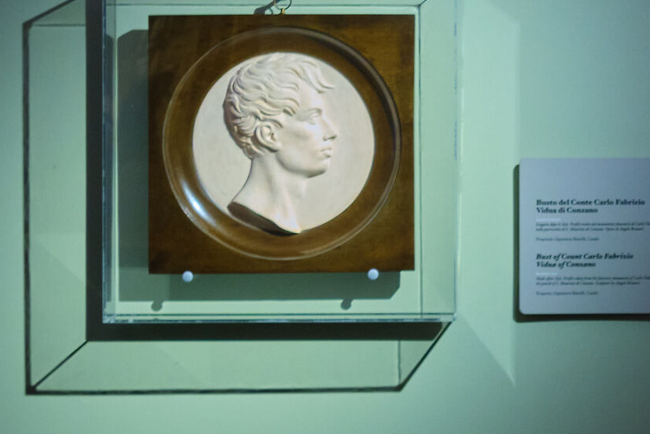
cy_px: 130
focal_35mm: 118
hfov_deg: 17.0
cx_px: 652
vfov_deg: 11.6
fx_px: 2130
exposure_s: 1/125
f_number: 2.8
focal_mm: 27
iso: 1600
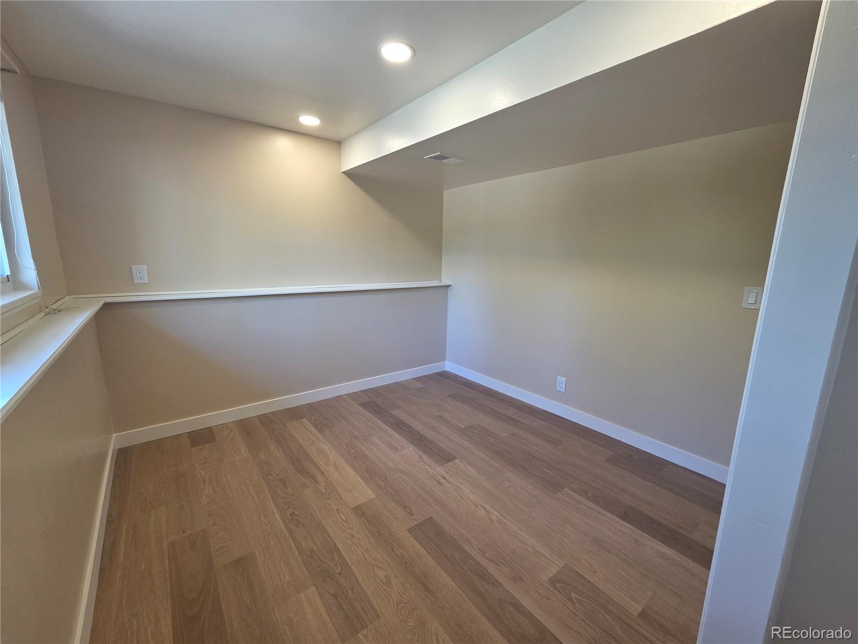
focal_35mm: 13
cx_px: 429
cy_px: 322
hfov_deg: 106.2
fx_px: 322
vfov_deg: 89.9
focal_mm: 2.2
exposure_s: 1/120
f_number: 2.2
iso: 200
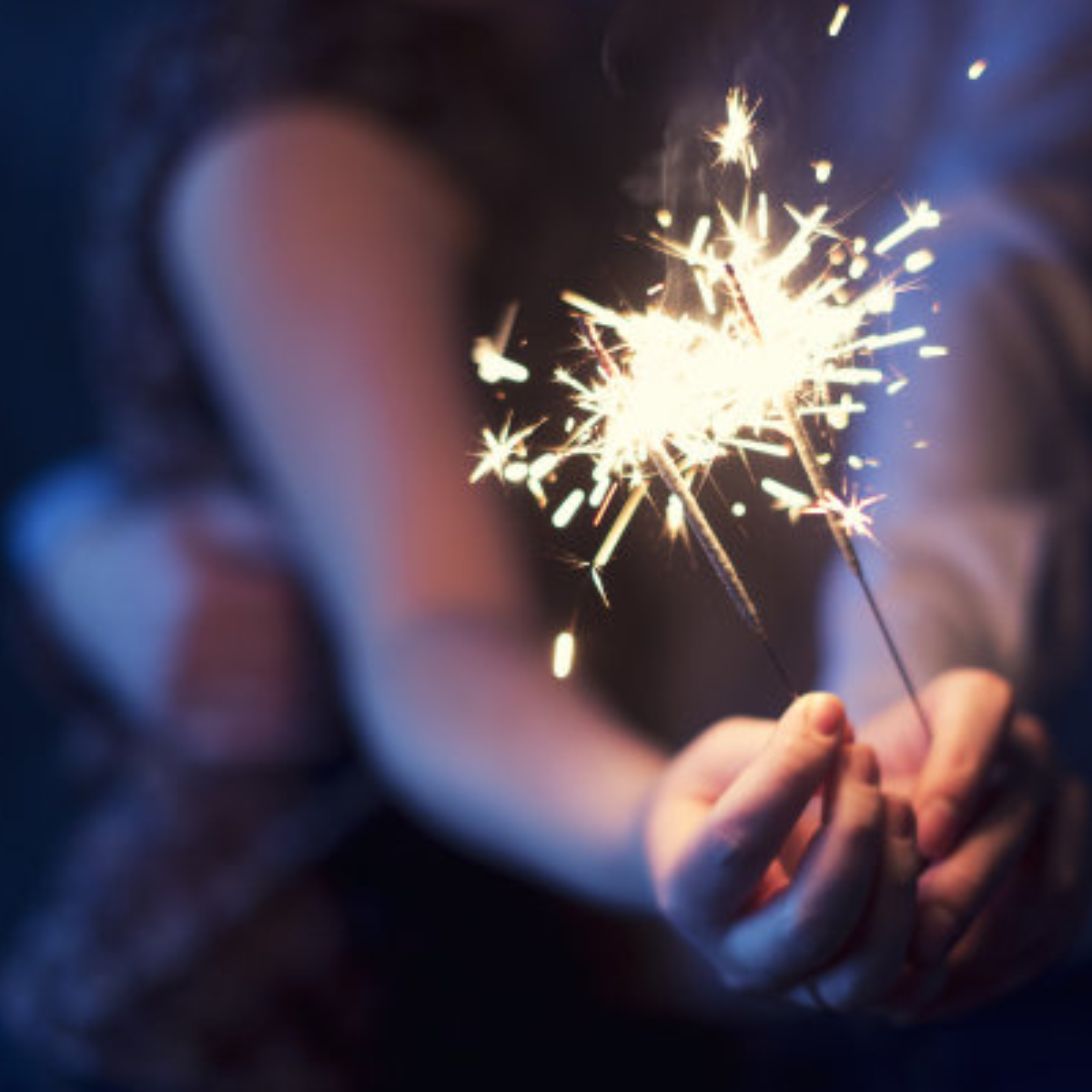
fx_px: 2320
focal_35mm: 65
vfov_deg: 26.5
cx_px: 794
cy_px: 549
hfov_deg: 26.2
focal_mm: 50
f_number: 1.4
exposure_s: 1/125
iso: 1000
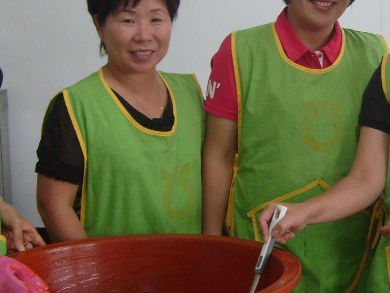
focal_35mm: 92
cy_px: 112
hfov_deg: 20.7
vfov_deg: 16.0
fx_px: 1037
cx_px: 373
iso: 200
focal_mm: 5.8
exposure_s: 1/45
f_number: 2.8
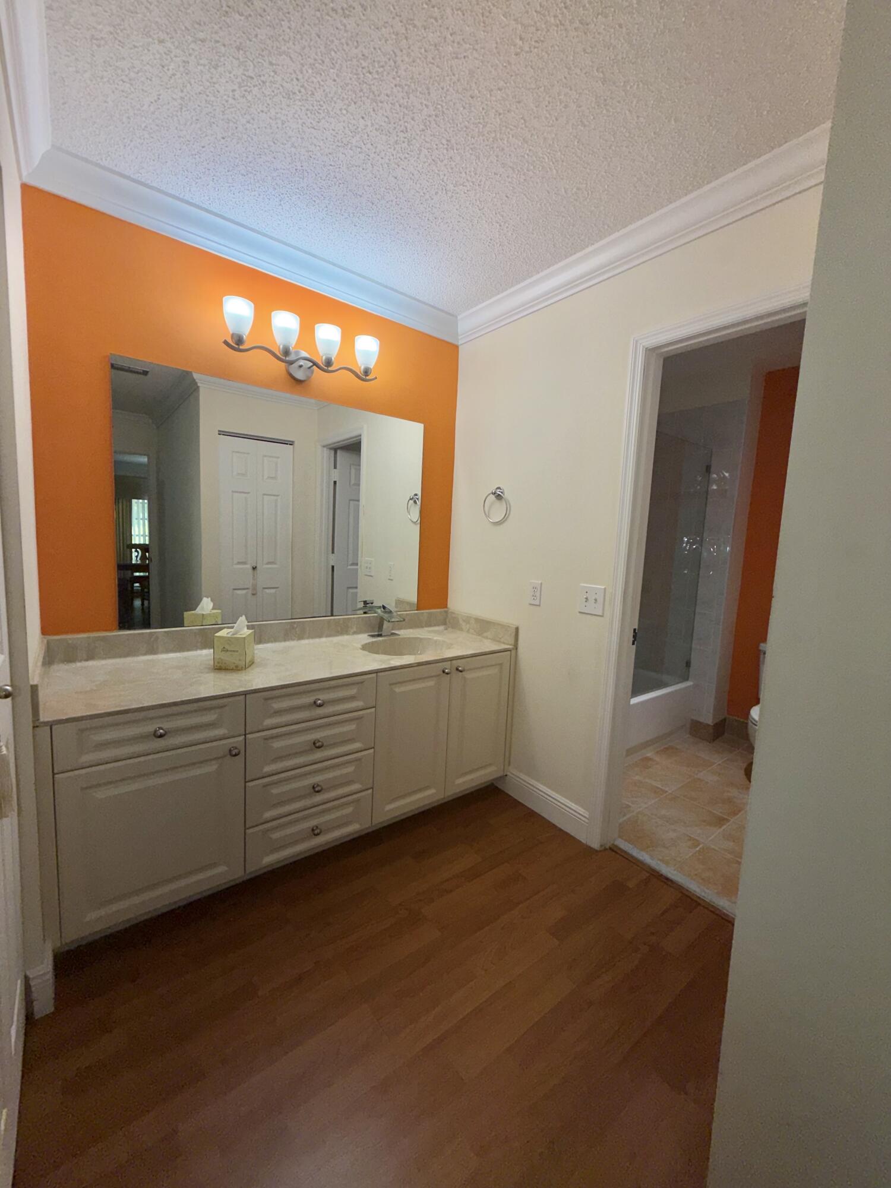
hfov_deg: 85.7
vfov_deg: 102.1
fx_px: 480
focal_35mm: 14
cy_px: 594
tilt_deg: -6.8
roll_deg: -2.6
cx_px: 446
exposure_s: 1/185
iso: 16
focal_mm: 2.22
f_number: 2.2
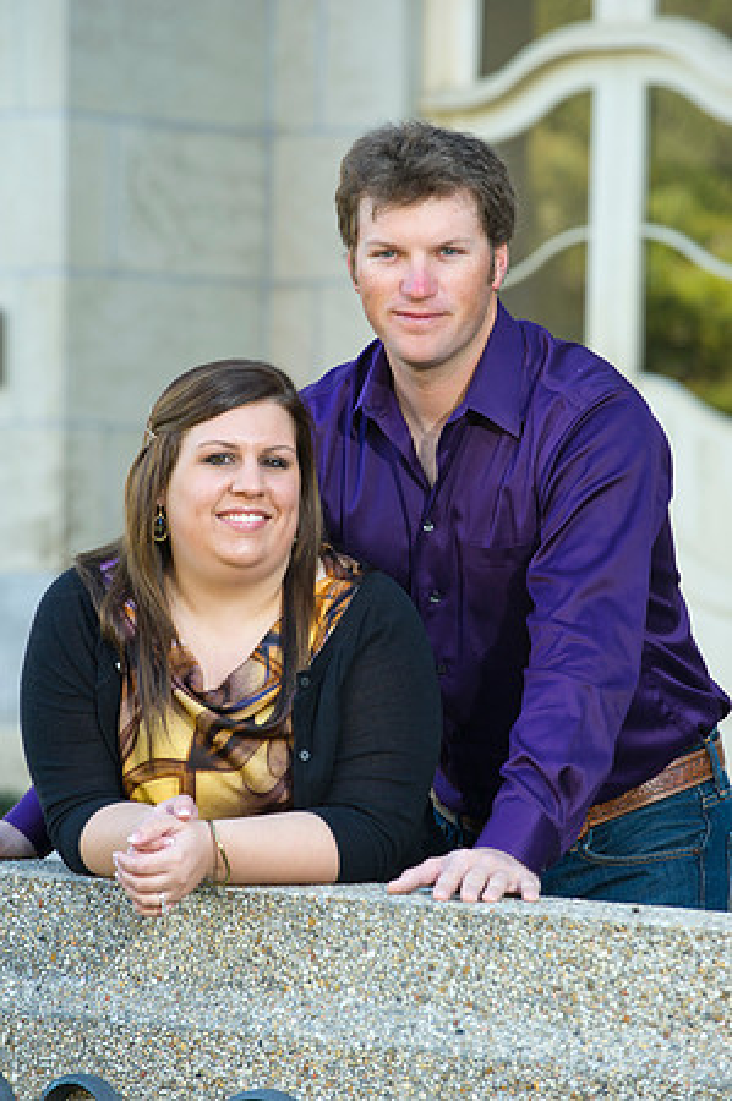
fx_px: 6114
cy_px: 550
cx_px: 366
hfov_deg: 6.9
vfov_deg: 10.3
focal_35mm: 200
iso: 400
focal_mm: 200
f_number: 5.6
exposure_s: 1/60
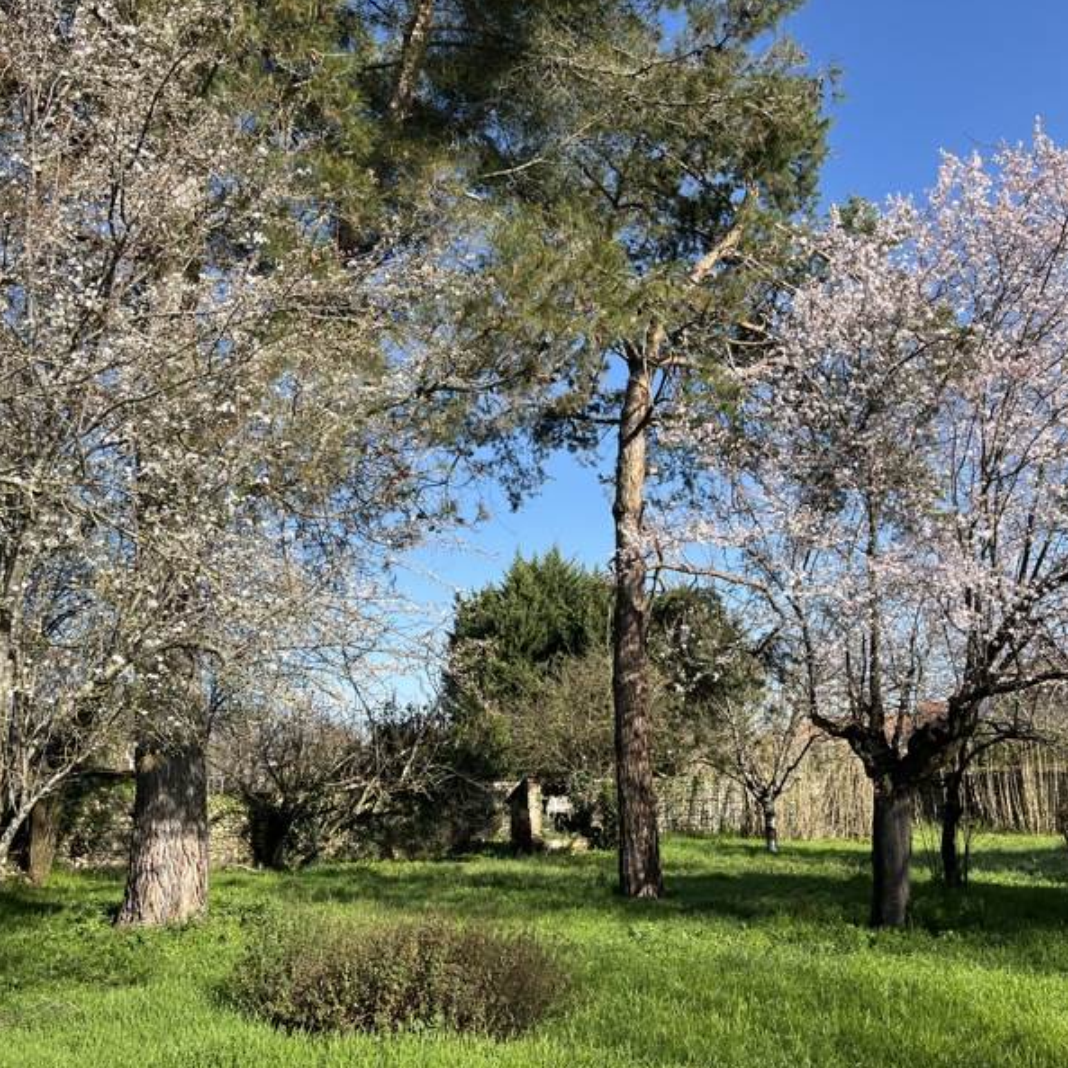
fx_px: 1082
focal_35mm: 31
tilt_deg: +13.7
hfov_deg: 52.5
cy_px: 535
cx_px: 571
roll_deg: +1.4
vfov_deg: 52.5
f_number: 1.6
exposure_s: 1/1957
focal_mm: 5.1
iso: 50
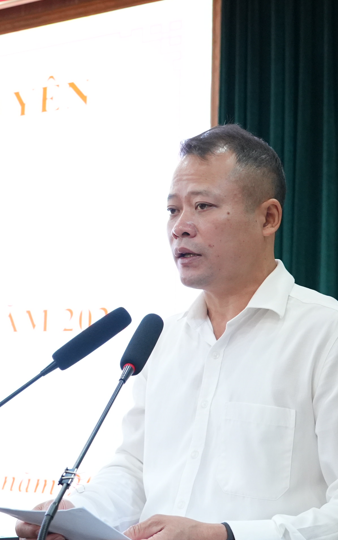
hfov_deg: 21.5
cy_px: 283
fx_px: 869
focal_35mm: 59
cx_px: 36
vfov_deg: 34.5
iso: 3200
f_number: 4
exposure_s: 1/100
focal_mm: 24
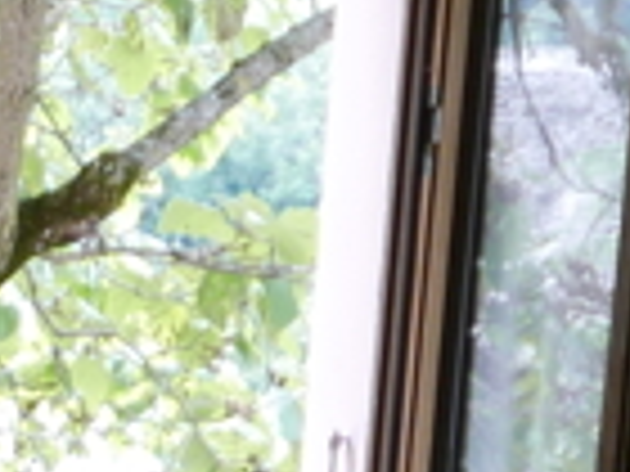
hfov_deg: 10.0
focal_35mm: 197
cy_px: 1088
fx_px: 3585
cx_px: 38
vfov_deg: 7.1
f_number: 1.7
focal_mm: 10.9
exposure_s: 1/125
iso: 200
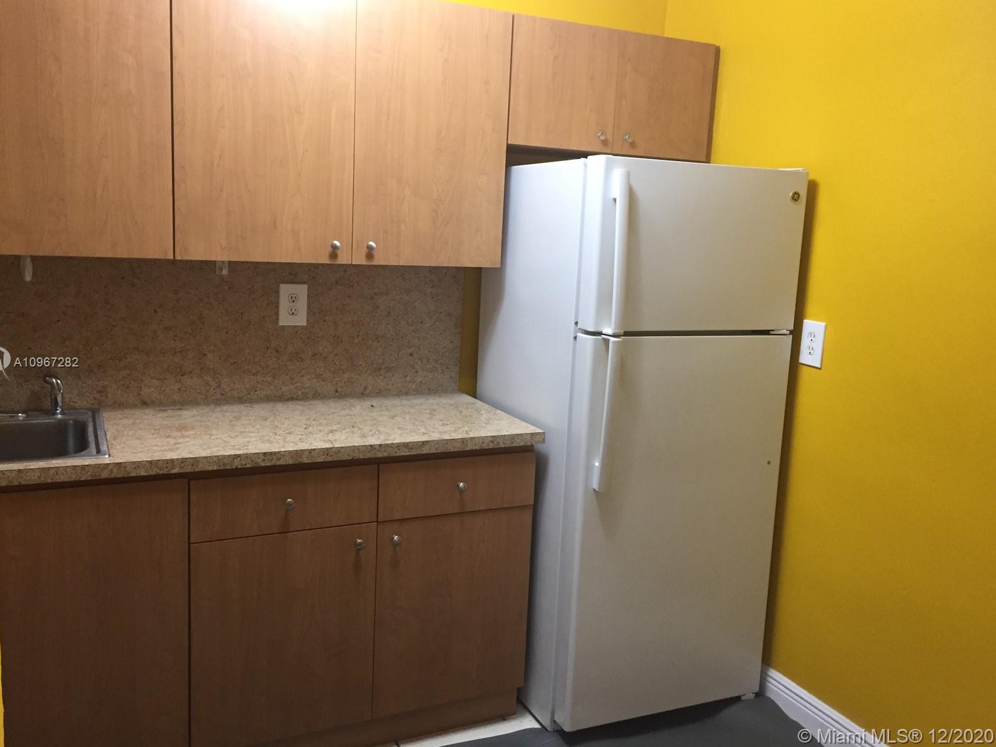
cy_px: 363
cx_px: 492
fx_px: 863
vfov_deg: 46.8
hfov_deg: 60.0
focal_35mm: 30
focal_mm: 4.15
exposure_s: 1/30
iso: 160
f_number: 2.2
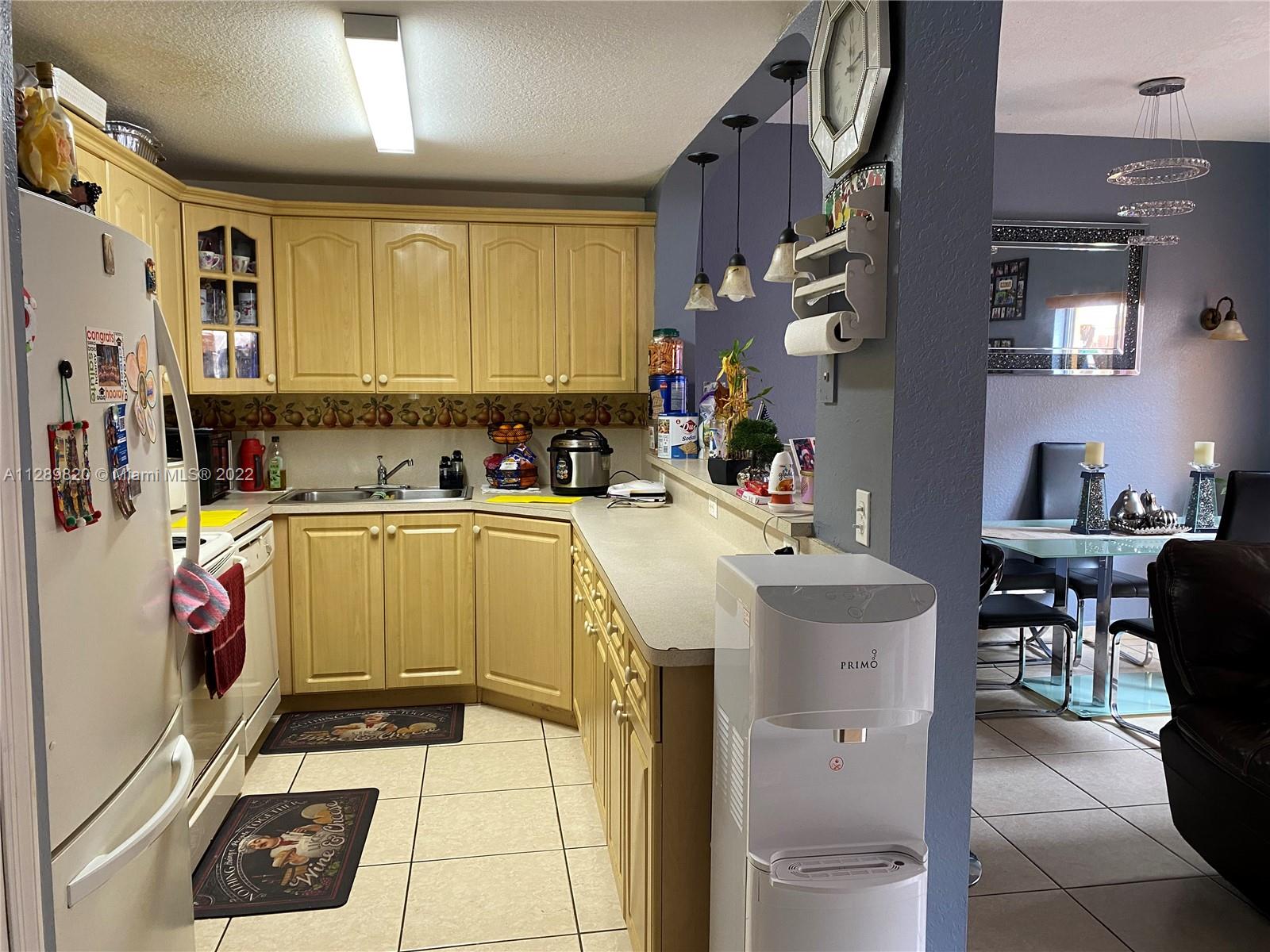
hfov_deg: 67.3
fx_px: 954
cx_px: 635
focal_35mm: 26
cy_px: 476
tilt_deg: -6.2
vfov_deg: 53.1
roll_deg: -0.4
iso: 200
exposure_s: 1/60
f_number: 1.8
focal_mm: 4.25
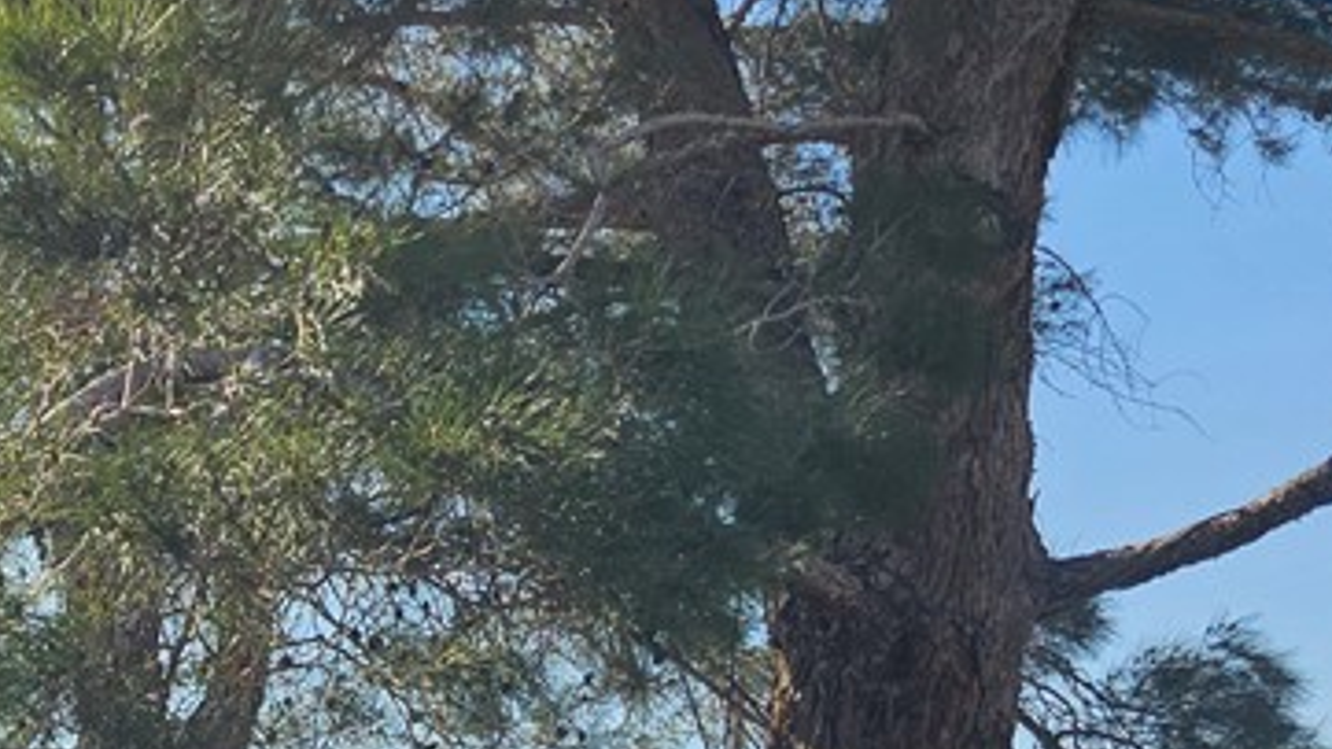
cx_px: -443
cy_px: 1325
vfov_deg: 14.9
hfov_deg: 25.3
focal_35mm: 71
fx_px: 2507
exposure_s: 1/617
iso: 10
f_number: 1.7
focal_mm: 6.3
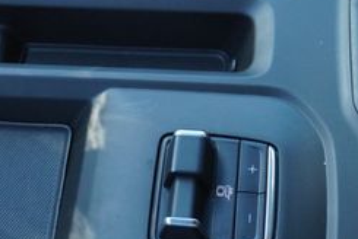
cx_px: 207
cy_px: 34
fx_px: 936
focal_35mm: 94
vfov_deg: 14.5
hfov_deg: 21.6
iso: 1600
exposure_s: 1/160
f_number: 4.5
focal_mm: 24
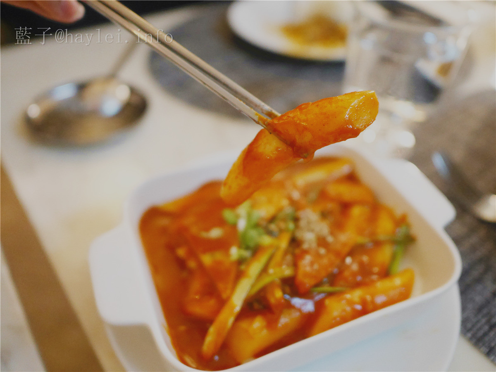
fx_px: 430
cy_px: 186
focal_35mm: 30
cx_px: 248
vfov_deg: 46.8
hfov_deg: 59.9
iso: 2500
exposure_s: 1/60
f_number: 1.7
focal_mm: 15
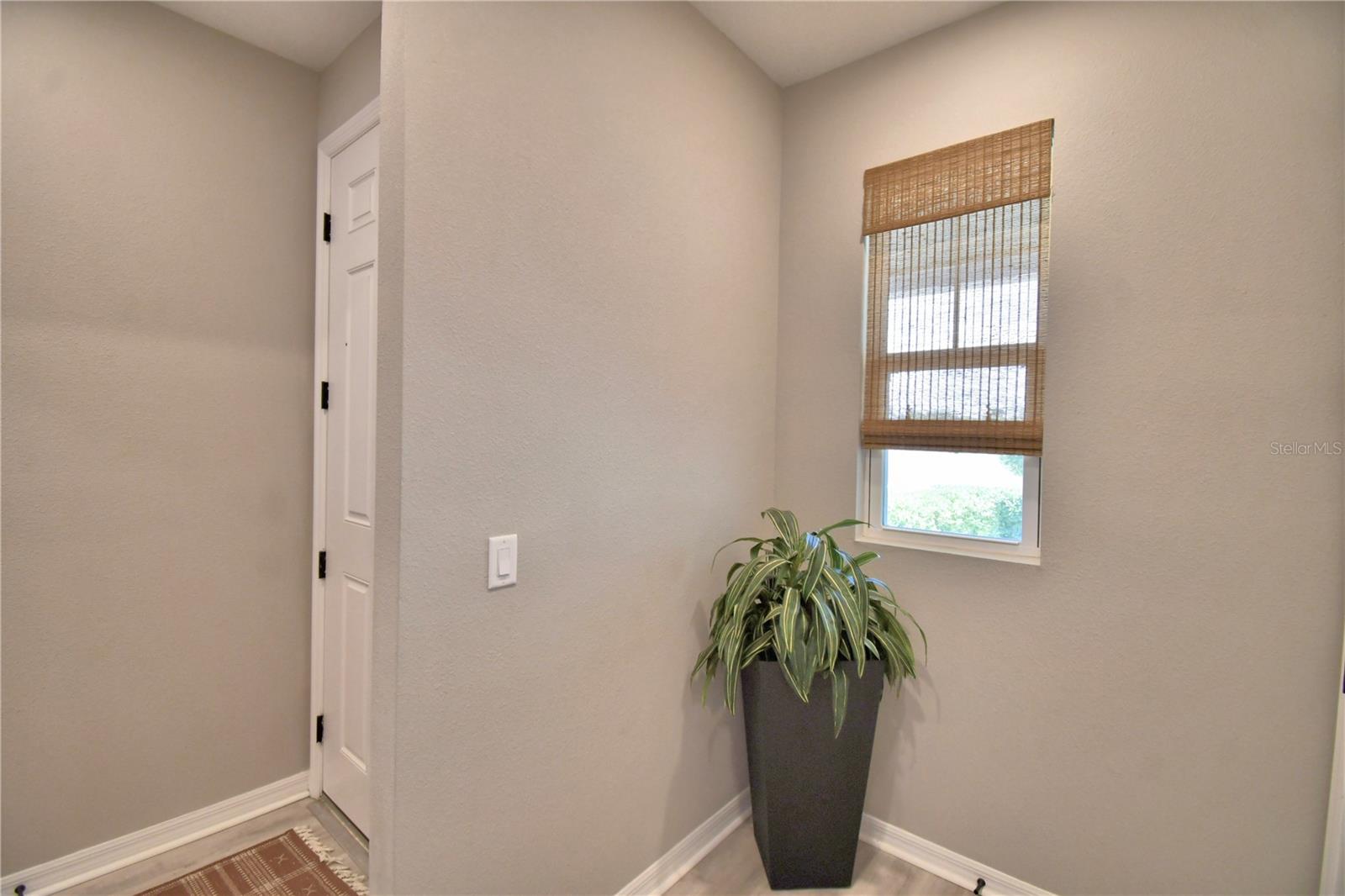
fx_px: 560
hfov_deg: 100.4
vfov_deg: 77.3
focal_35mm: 15
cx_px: 672
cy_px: 448
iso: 400
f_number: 4.5
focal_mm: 10
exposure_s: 1/80
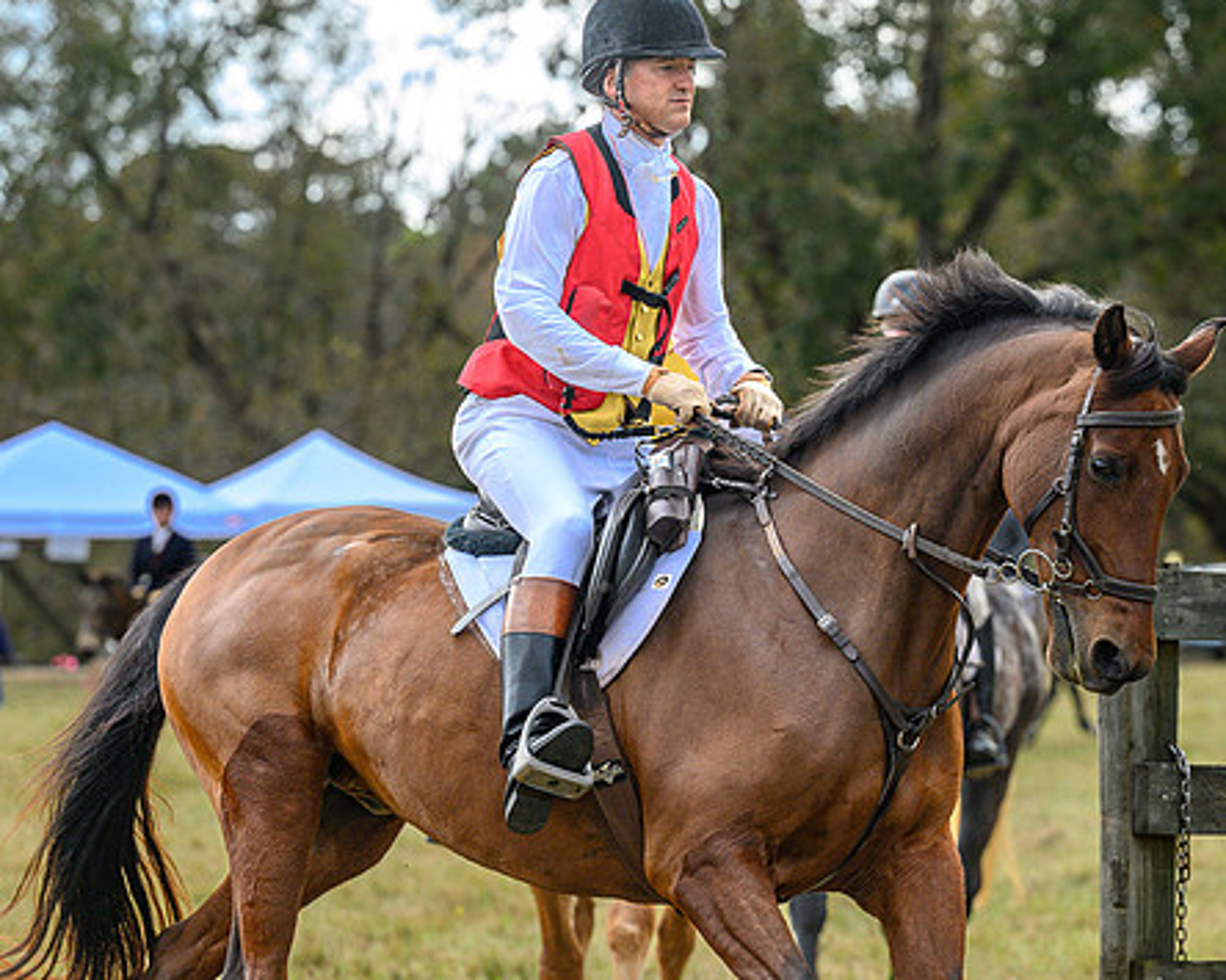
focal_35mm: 165
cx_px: 729
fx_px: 5986
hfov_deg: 11.7
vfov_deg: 9.4
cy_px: 454
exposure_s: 1/1000
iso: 640
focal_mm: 110
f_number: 3.5
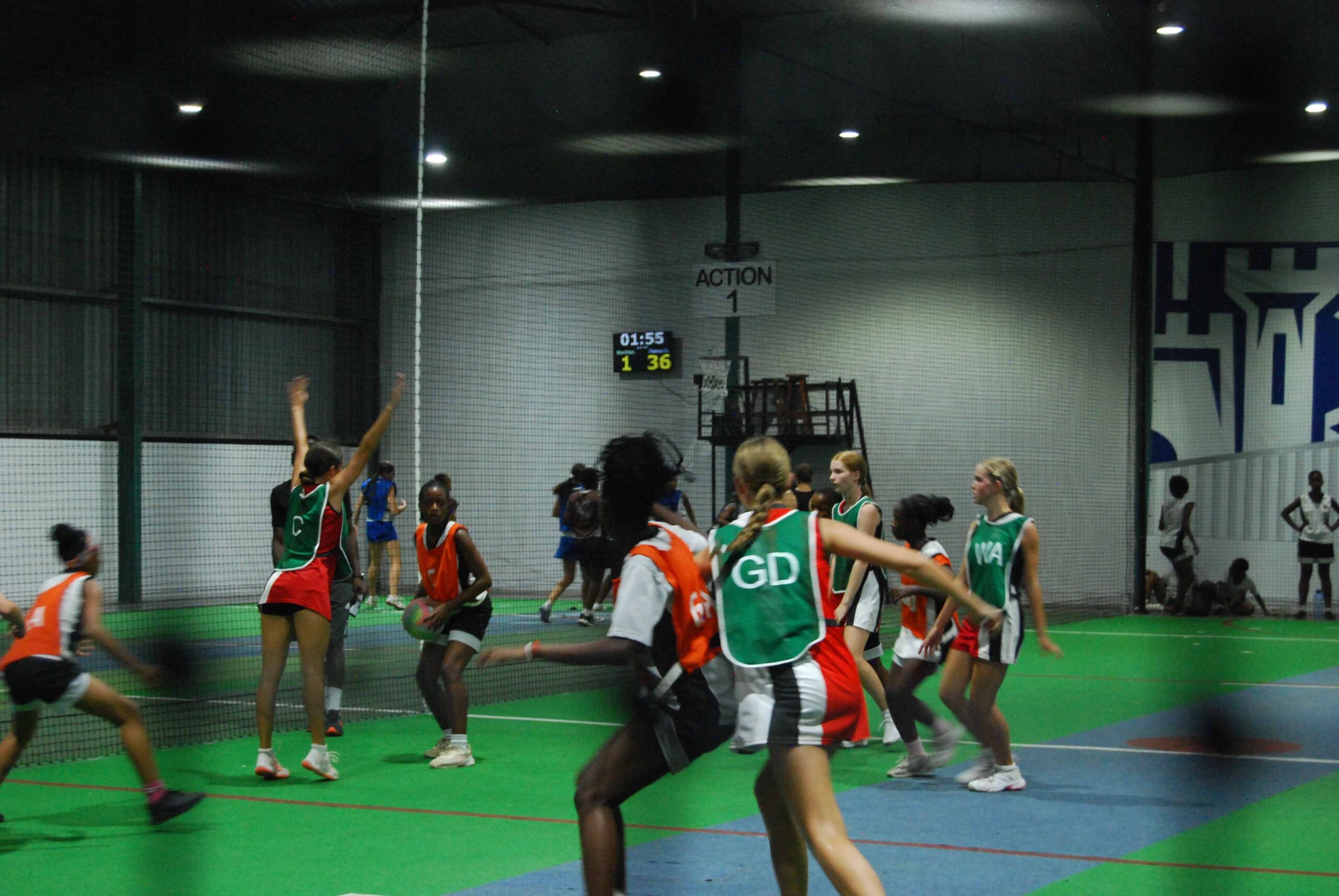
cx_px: 670
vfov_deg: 19.8
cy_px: 448
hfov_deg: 29.2
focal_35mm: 69
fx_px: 2570
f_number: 5.3
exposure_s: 1/60
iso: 1400
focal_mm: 46
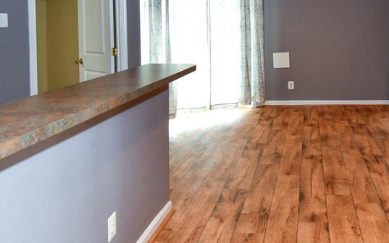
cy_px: 141
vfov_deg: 36.2
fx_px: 371
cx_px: 266
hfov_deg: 54.0
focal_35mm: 35
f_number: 4
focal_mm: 12
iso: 360
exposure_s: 1/60
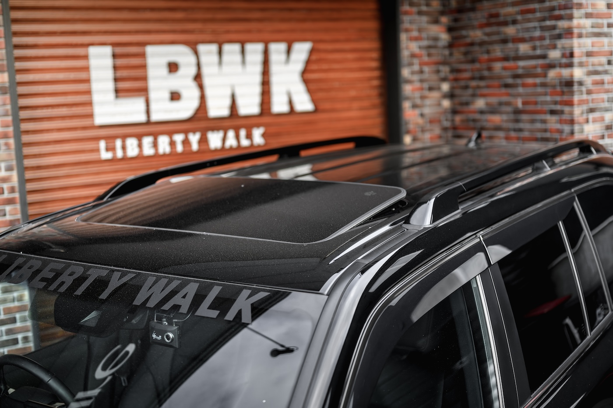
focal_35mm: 50
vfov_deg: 27.0
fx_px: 851
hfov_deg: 39.6
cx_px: 306
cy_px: 204
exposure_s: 1/800
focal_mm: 50
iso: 500
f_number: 1.8
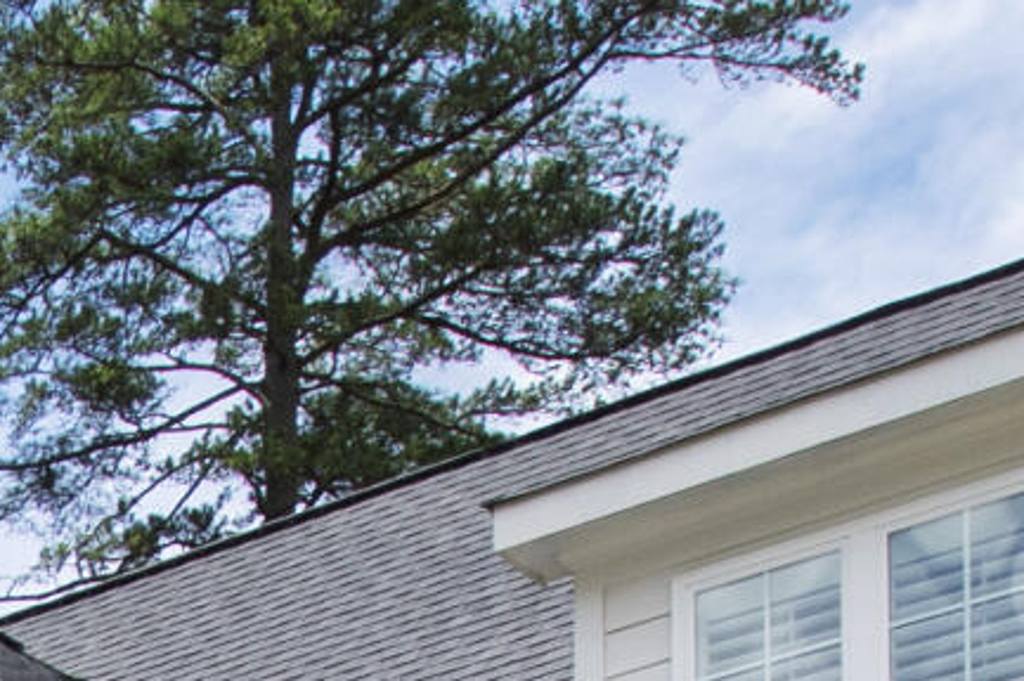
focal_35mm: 104
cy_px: 1866
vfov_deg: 10.4
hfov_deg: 17.5
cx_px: -556
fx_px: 2956
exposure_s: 1/320
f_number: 8
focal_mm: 10
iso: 100
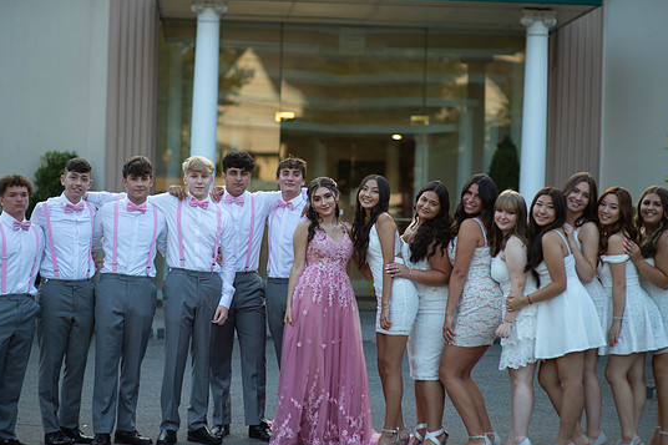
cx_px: 322
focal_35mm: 92
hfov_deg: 22.1
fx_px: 1706
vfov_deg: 14.9
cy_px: 238
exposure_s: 1/1000
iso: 250
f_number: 2
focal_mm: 85
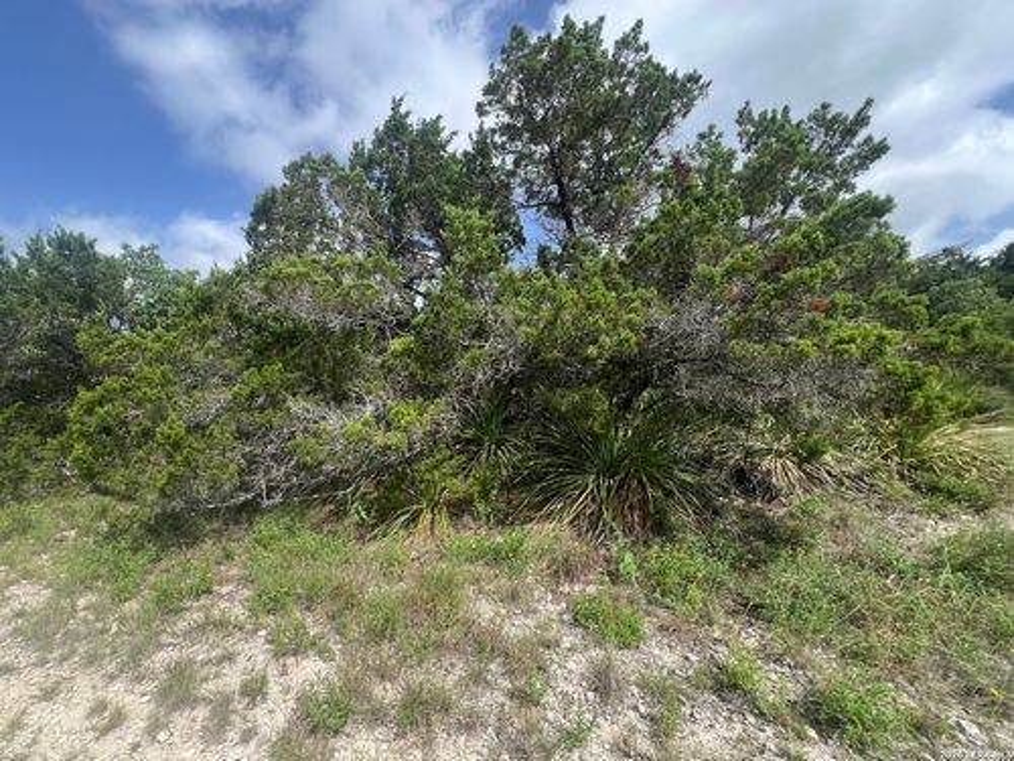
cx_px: 507
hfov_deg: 106.2
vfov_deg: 89.9
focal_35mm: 13
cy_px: 380
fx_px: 381
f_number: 1.8
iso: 32
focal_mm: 1.57
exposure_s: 1/518
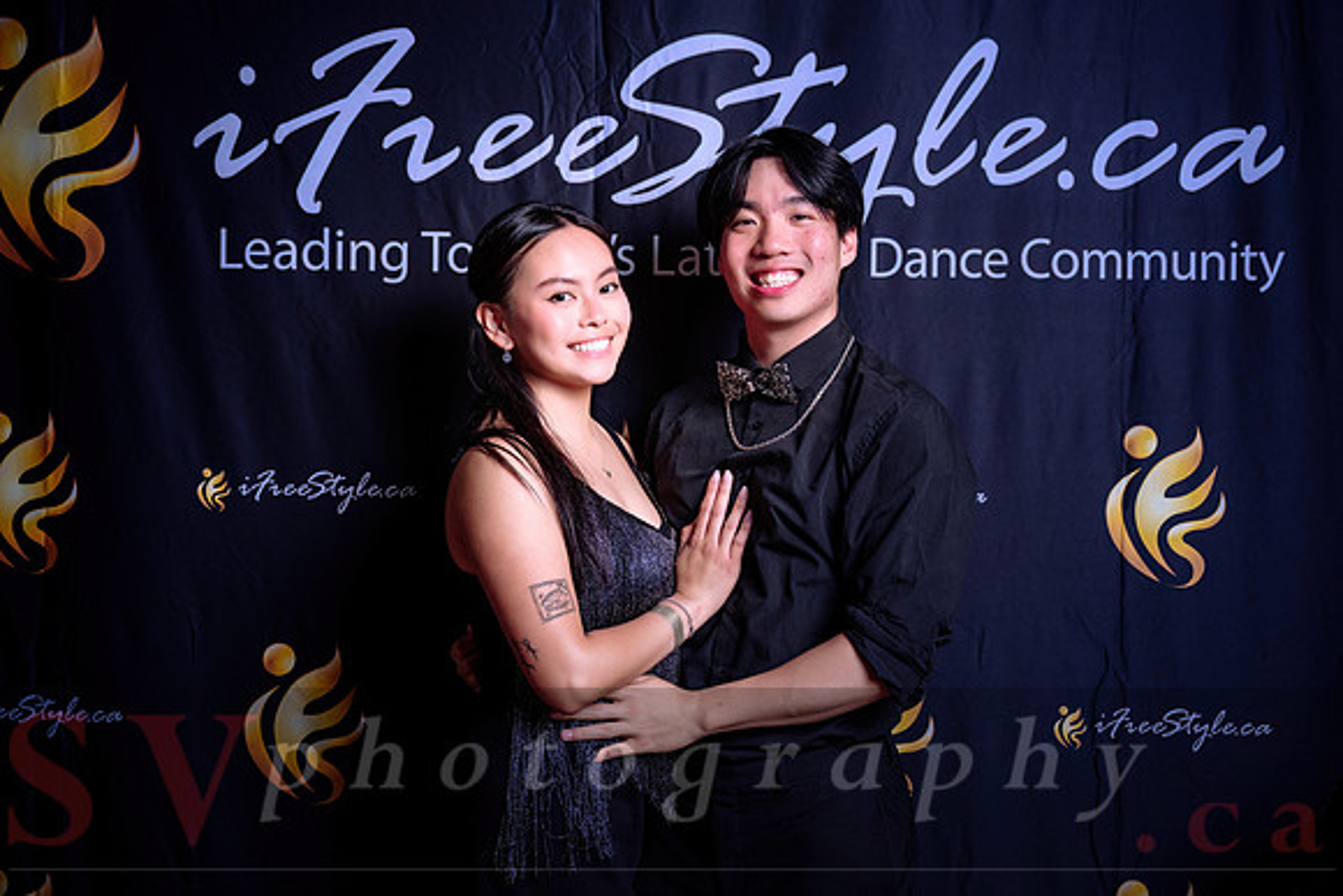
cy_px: 448
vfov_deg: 27.0
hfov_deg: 39.6
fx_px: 1866
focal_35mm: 50
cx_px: 672
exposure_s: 1/160
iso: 125
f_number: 4.5
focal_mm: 50
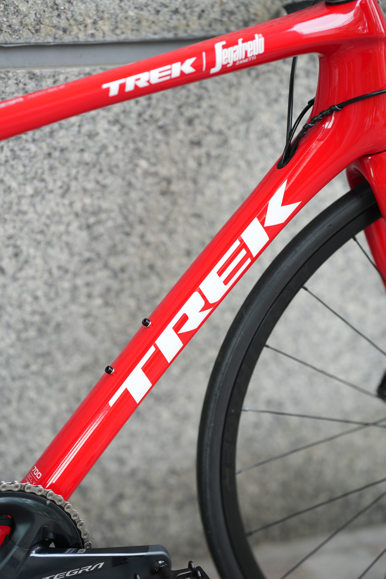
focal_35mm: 85
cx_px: 193
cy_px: 290
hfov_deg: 16.1
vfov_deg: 23.9
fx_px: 1367
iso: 160
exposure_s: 1/500
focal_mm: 85
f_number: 1.8
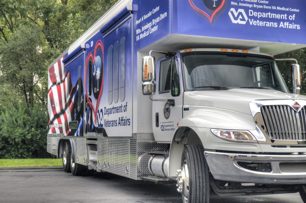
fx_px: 446
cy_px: 102
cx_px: 153
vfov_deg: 25.7
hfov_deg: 37.9
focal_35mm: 52
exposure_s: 1/500
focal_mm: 35
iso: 800
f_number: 8
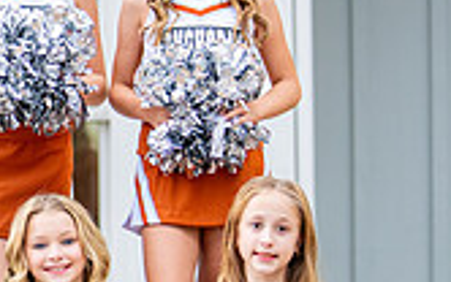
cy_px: 276
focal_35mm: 207
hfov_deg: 10.0
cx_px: -67
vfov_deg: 6.3
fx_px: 2546
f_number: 1.2
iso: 640
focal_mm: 50
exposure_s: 1/640
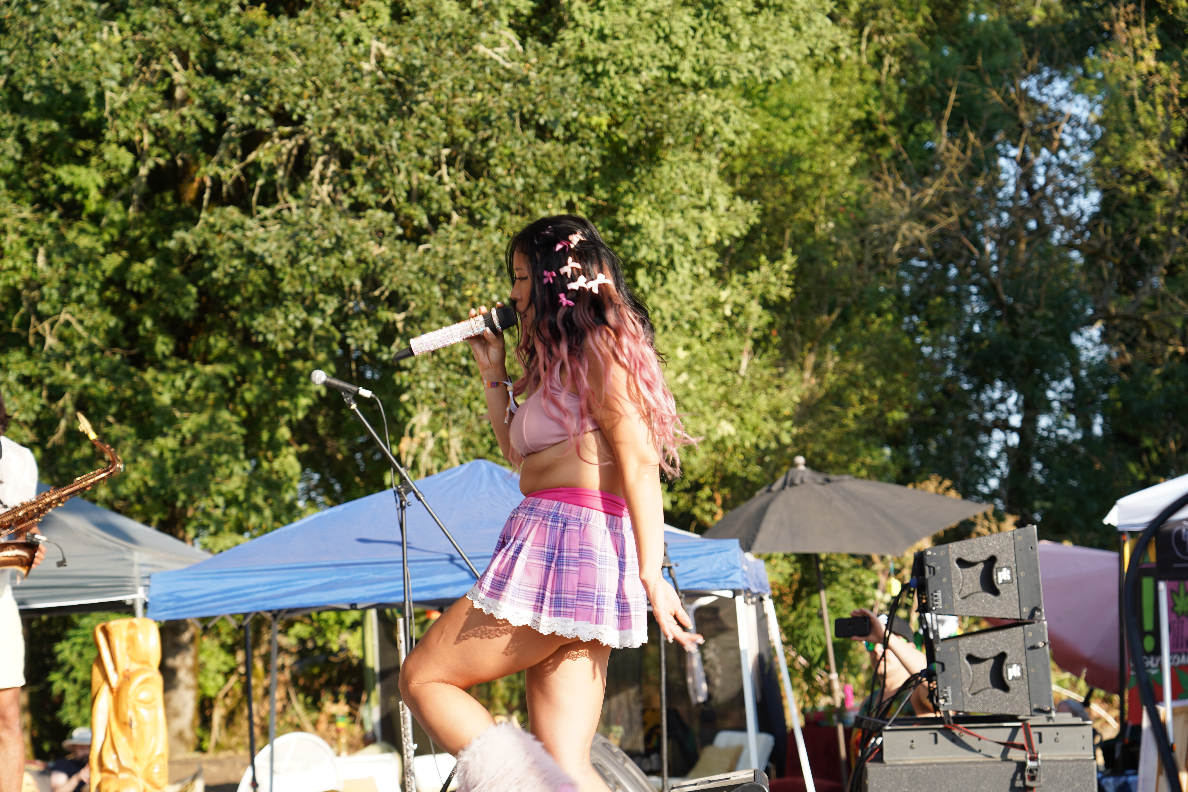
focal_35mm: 83
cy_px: 396
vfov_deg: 16.5
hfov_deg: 24.5
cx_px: 594
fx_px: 2739
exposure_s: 1/160
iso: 125
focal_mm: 83
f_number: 5.6
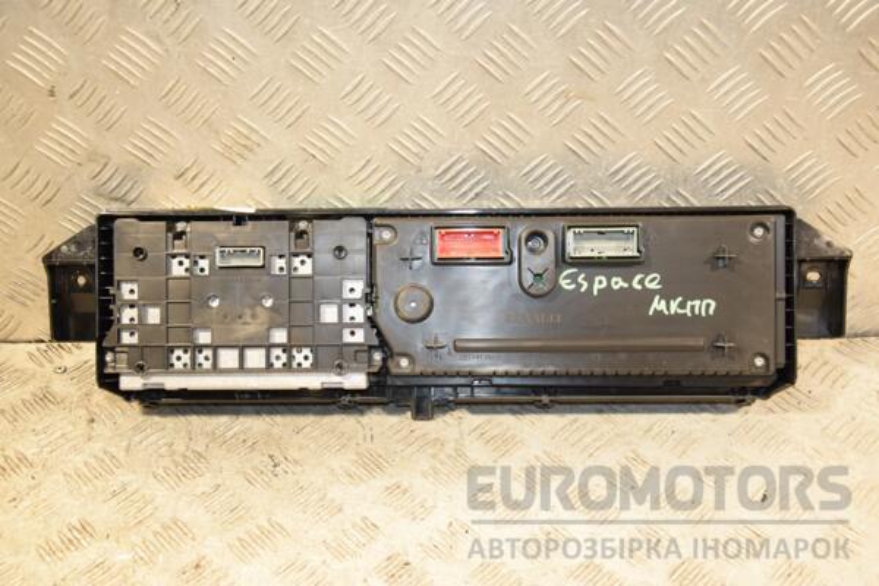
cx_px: 440
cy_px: 293
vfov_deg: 29.9
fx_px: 1099
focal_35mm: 45
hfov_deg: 43.6
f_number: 5
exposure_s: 1/160
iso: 800
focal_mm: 30
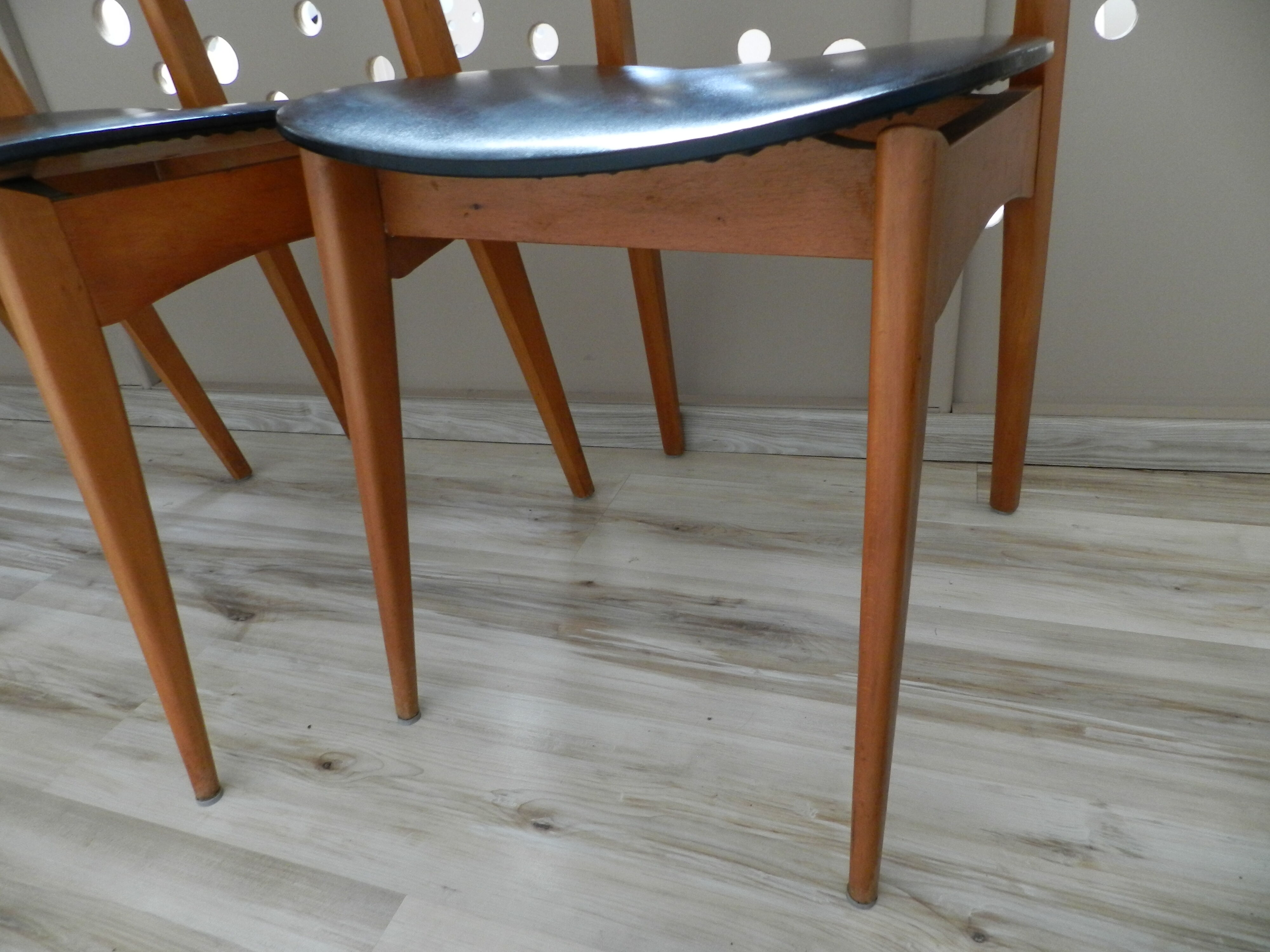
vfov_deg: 58.9
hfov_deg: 73.9
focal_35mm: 23
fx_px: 844
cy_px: 476
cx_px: 635
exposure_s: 1/20
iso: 400
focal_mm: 4
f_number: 3.4
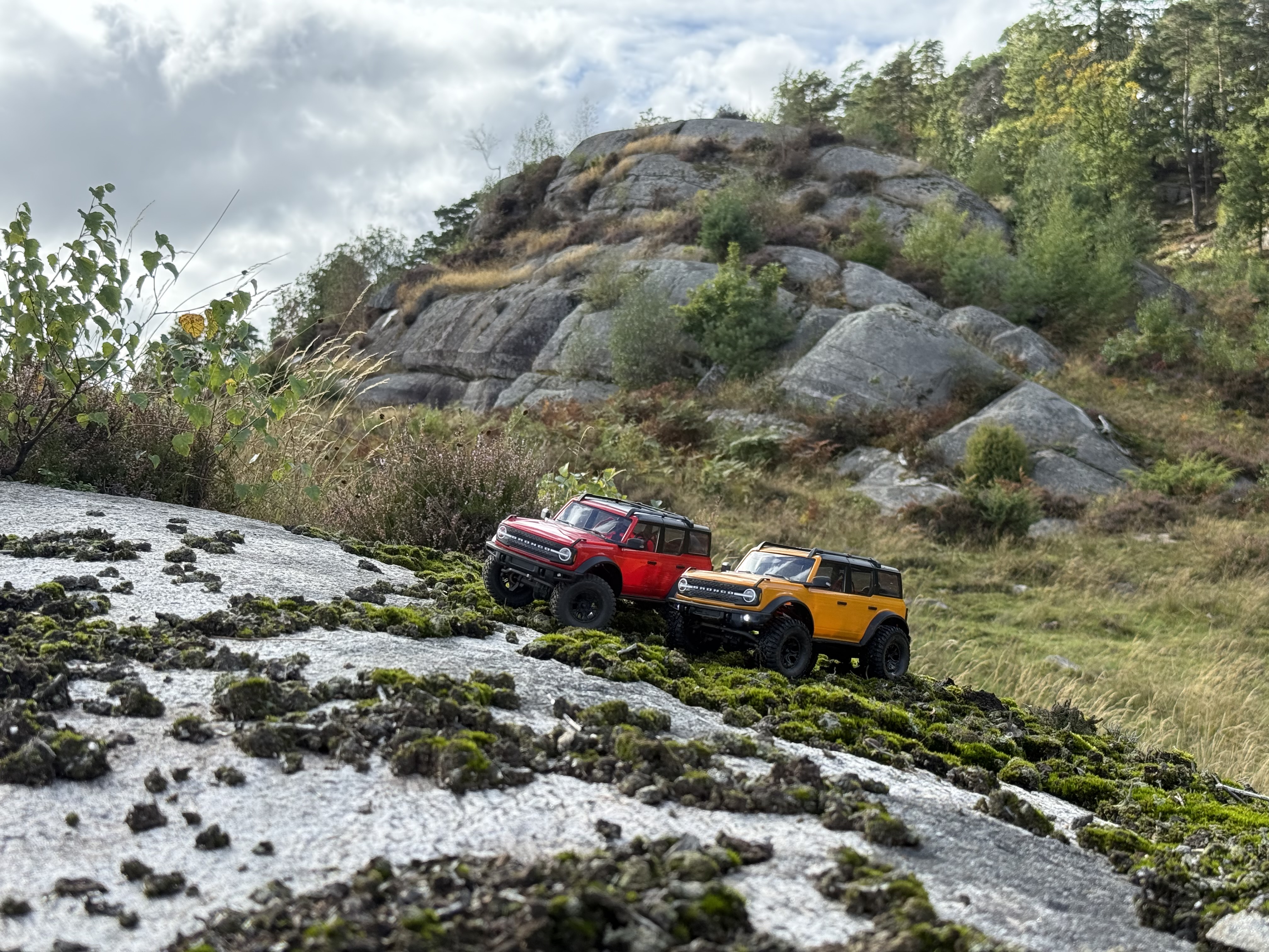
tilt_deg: +1.6
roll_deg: -0.5
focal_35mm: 48
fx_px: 1760
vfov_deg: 30.3
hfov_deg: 39.7
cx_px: 634
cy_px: 476
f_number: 1.78
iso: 100
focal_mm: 6.76
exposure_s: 1/2273
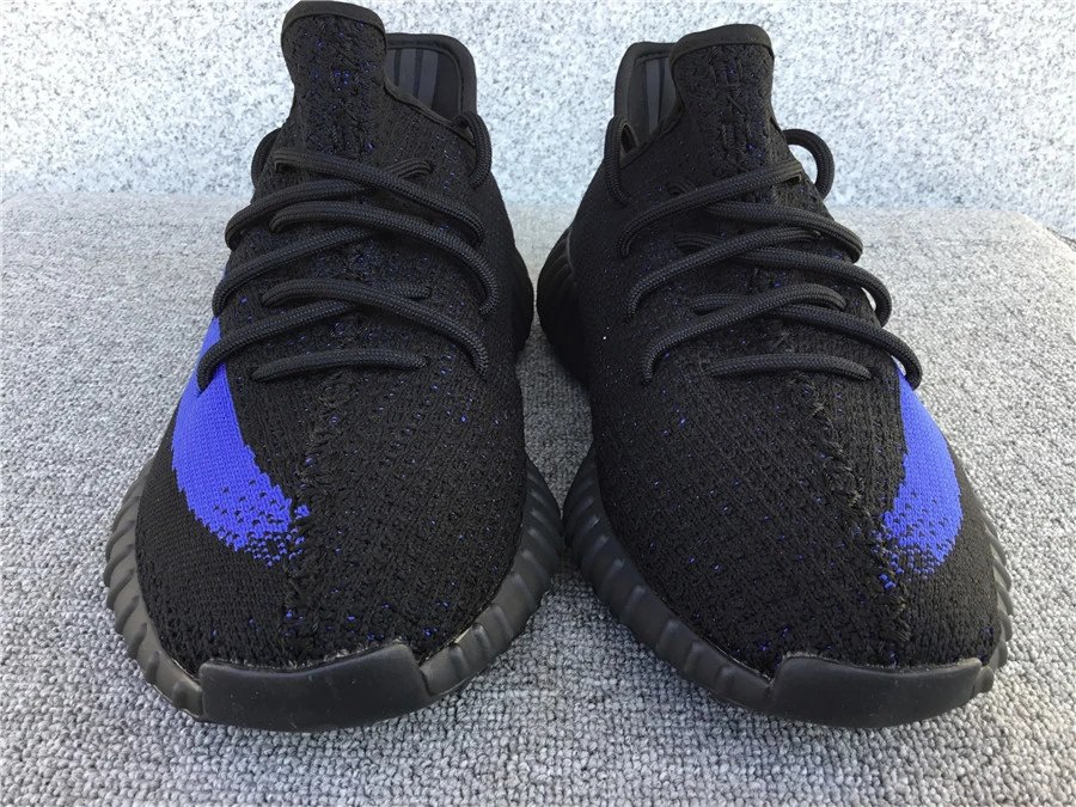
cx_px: 538
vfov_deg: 45.4
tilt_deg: -27.7
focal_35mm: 31
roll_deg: -1.4
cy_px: 404
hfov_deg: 58.4
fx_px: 964
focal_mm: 3.3
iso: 25
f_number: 2.4
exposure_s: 1/100
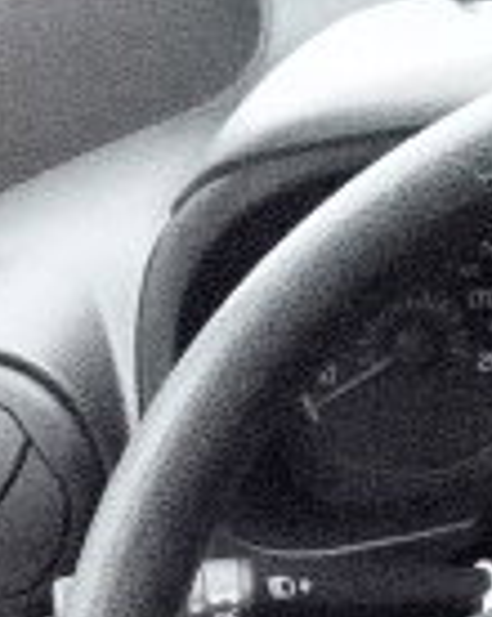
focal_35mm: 109
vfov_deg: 16.3
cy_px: 881
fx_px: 1988
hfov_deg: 14.1
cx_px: 188
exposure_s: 1/200
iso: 3200
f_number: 3.5
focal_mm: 4.25
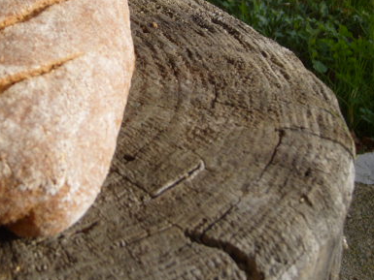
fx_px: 951
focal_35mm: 88
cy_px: 68
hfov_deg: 21.9
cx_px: 67
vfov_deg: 16.7
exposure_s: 1/125
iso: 80
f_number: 8.8
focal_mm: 11
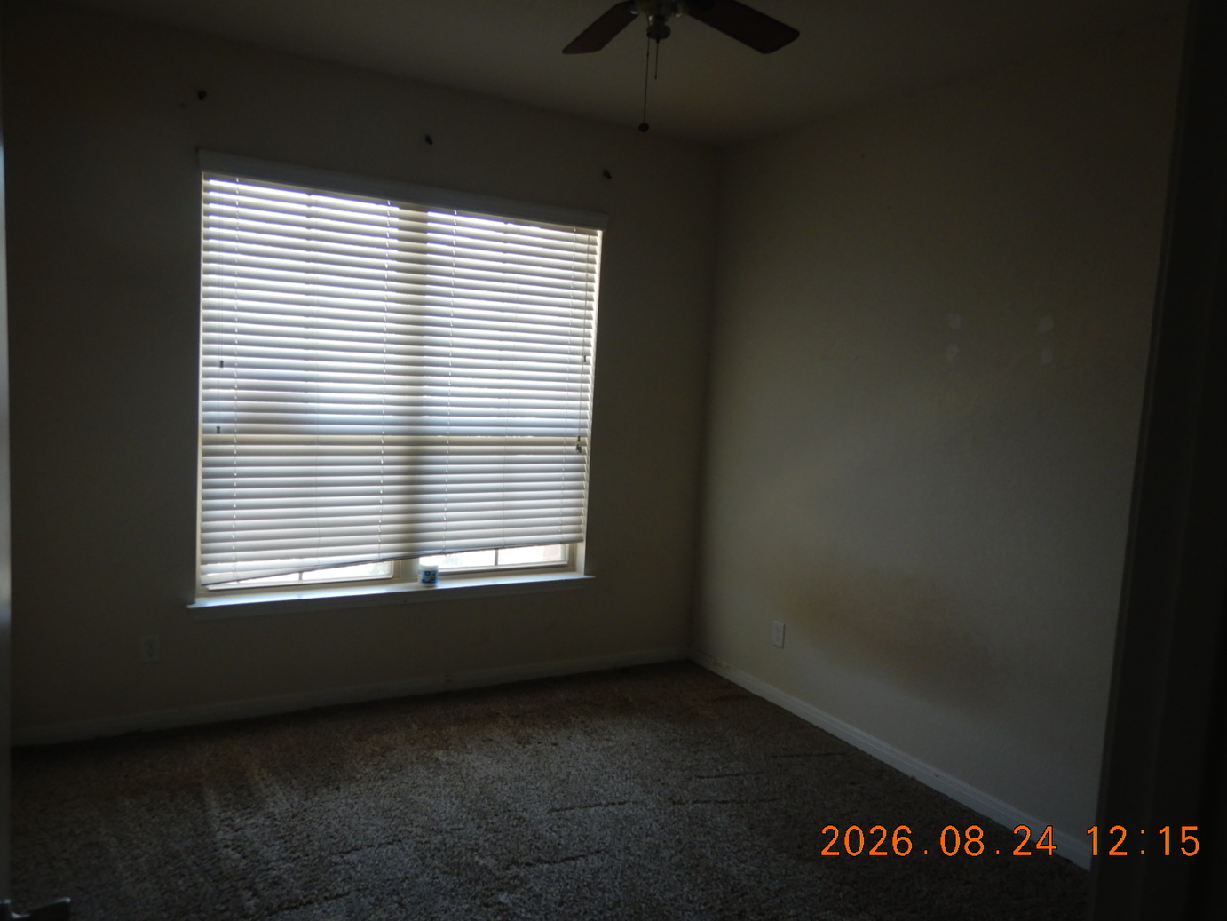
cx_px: 617
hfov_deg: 69.4
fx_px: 886
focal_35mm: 25
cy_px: 462
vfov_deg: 54.9
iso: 125
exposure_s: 1/40
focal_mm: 4.3
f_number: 2.8
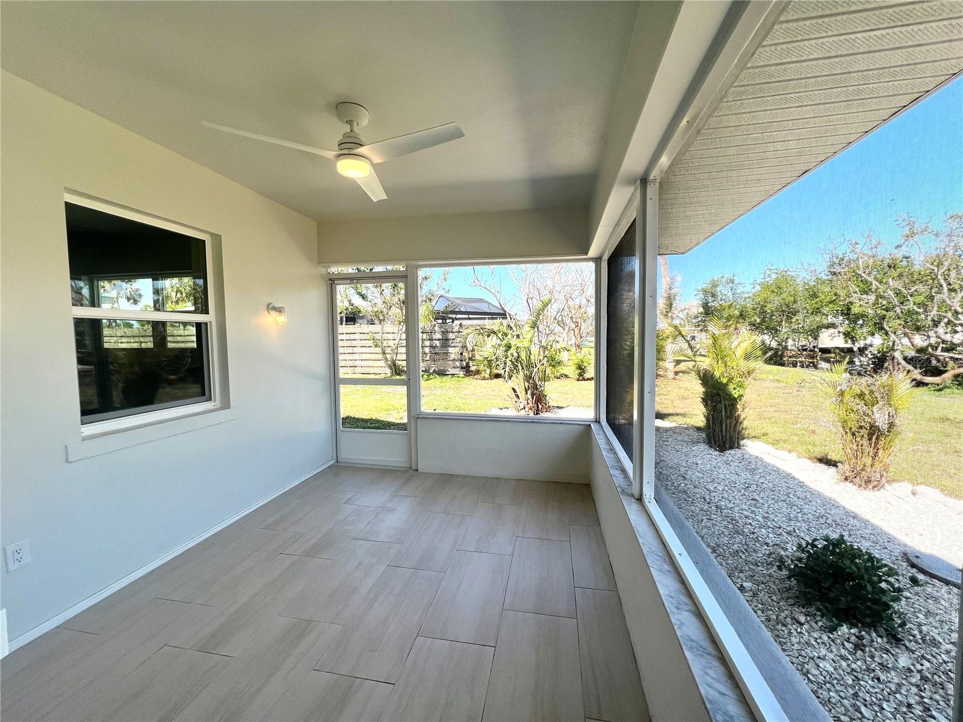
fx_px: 362
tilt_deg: -3.1
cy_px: 361
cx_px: 482
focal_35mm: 13
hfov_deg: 106.2
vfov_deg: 89.9
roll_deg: +1.0
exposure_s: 1/389
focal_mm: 1.57
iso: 32
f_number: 1.8
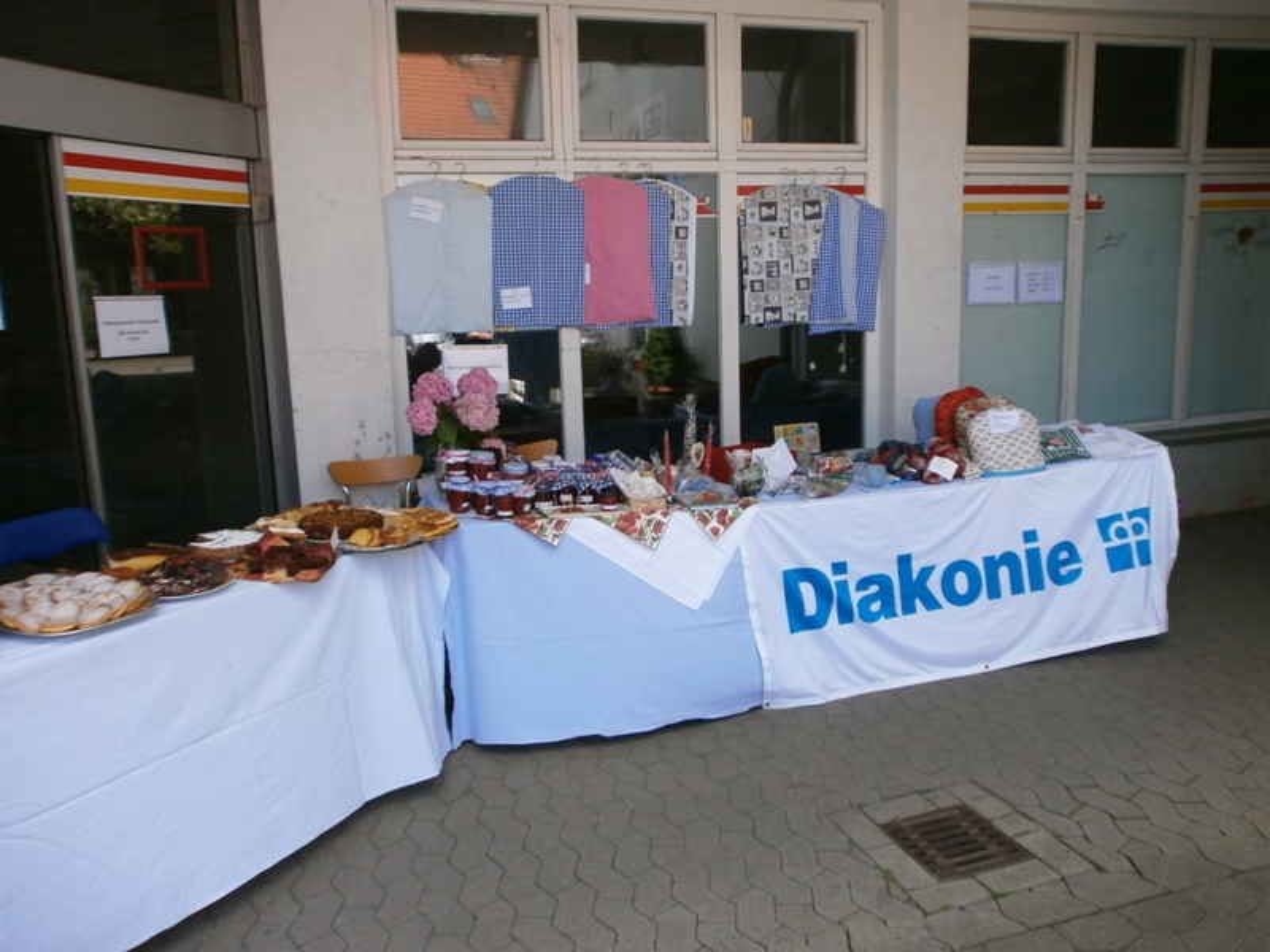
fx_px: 991
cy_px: 476
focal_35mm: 27
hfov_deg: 65.3
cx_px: 635
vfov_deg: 51.4
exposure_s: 1/320
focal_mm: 4.8
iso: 100
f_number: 2.9
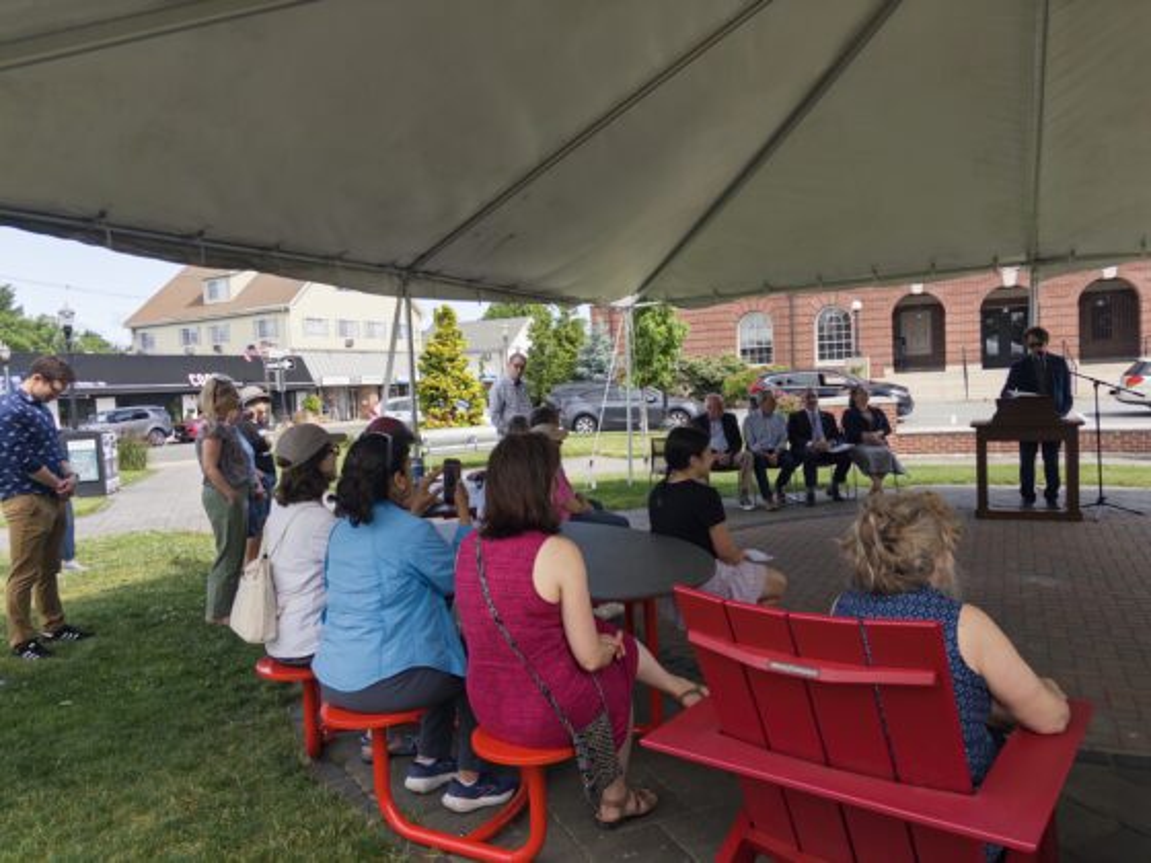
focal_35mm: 26
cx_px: 576
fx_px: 865
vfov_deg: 53.1
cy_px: 432
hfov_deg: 67.3
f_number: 1.6
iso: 50
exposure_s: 1/3205
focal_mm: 5.96
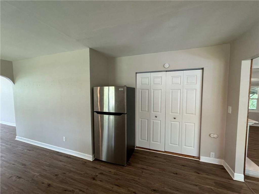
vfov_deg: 85.7
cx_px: 130
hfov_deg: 102.1
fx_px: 105
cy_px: 97
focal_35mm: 14
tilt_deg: -6.0
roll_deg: +0.0
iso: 250
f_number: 2.2
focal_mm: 2.22
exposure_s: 1/120
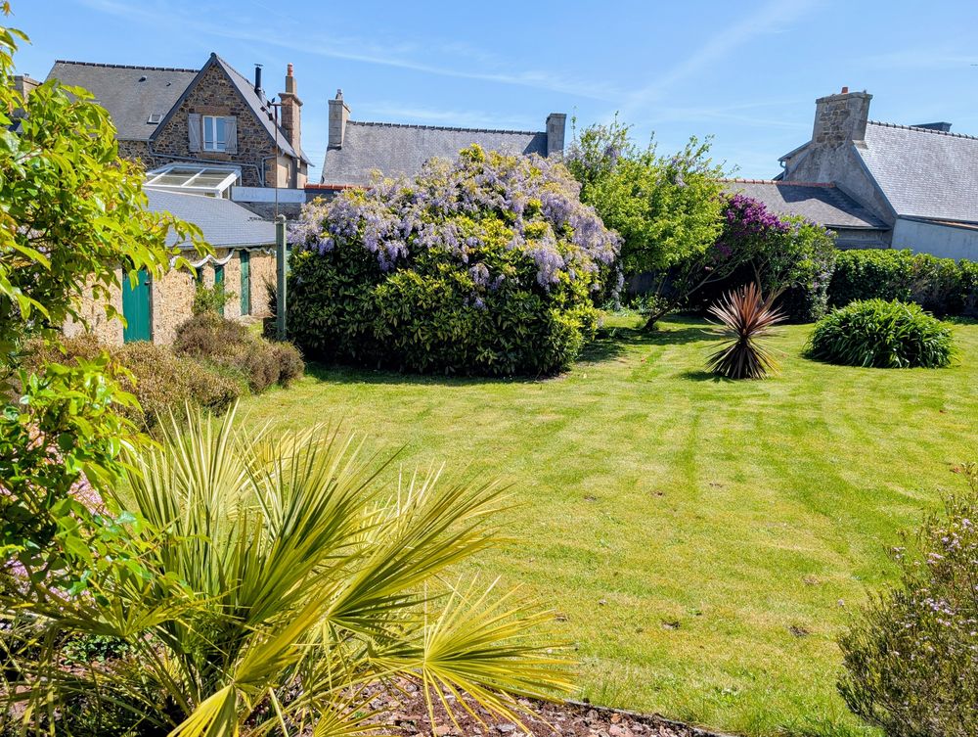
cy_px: 368
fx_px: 679
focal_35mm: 24
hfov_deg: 71.5
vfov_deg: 56.9
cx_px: 489
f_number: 1.68
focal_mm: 6.9
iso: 20
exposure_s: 1/1018
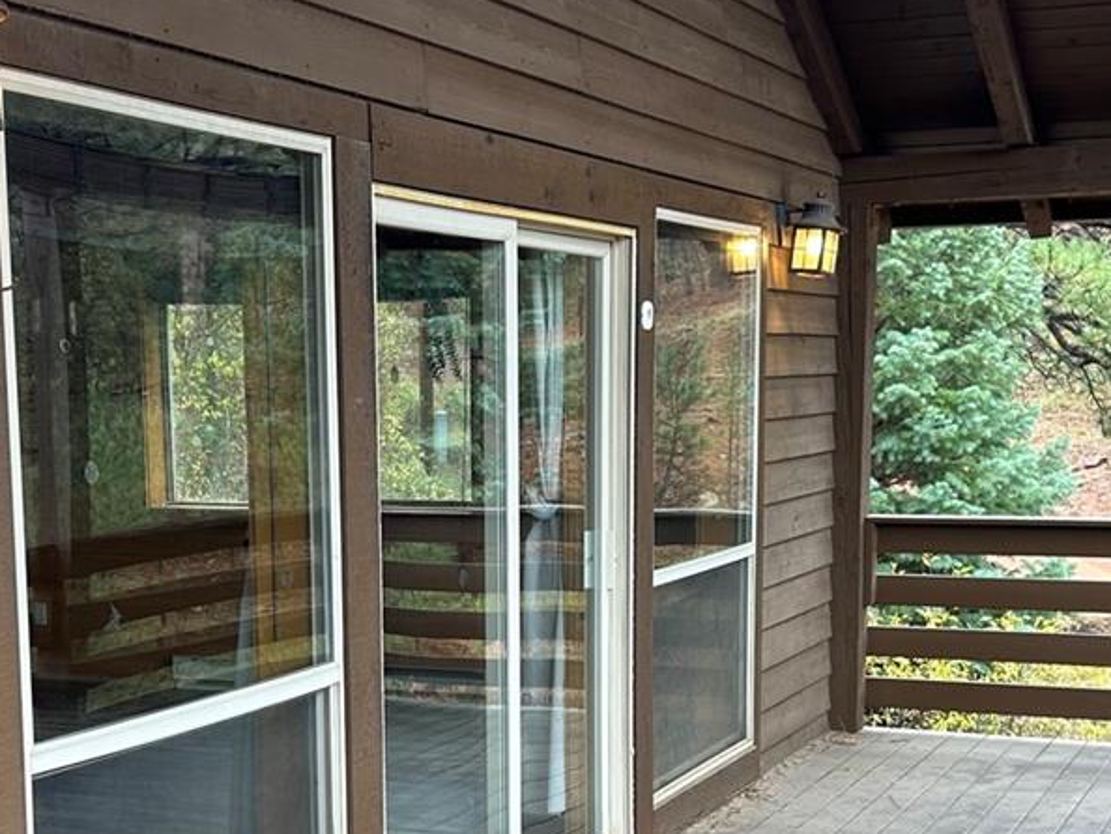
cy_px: 669
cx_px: 503
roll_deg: +0.9
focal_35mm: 63
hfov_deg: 30.7
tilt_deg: -9.2
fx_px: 2023
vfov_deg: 23.0
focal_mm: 5.7
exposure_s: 1/121
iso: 50
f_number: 1.5
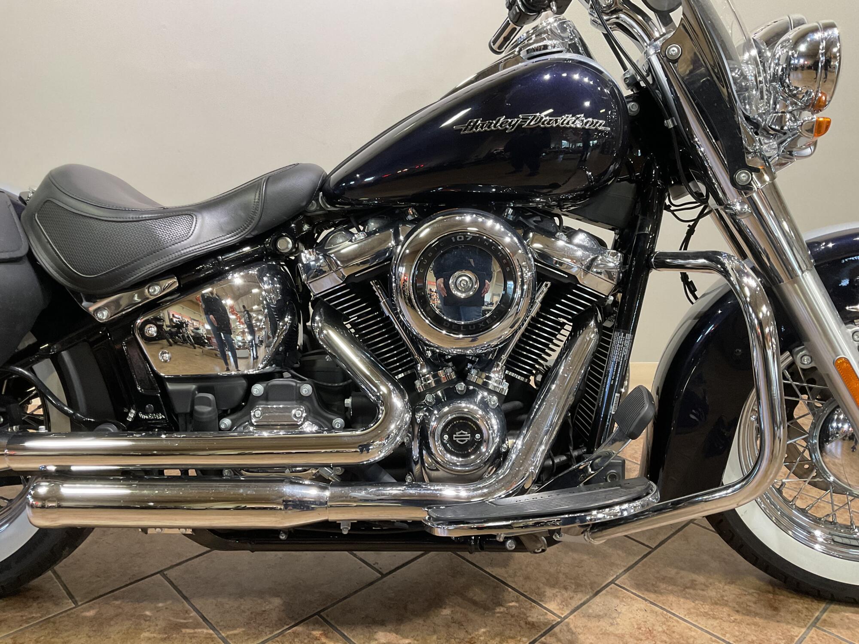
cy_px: 322
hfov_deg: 61.7
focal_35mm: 29
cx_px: 430
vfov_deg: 48.2
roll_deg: -0.5
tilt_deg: -16.6
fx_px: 720
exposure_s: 1/60
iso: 125
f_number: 1.8
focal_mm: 3
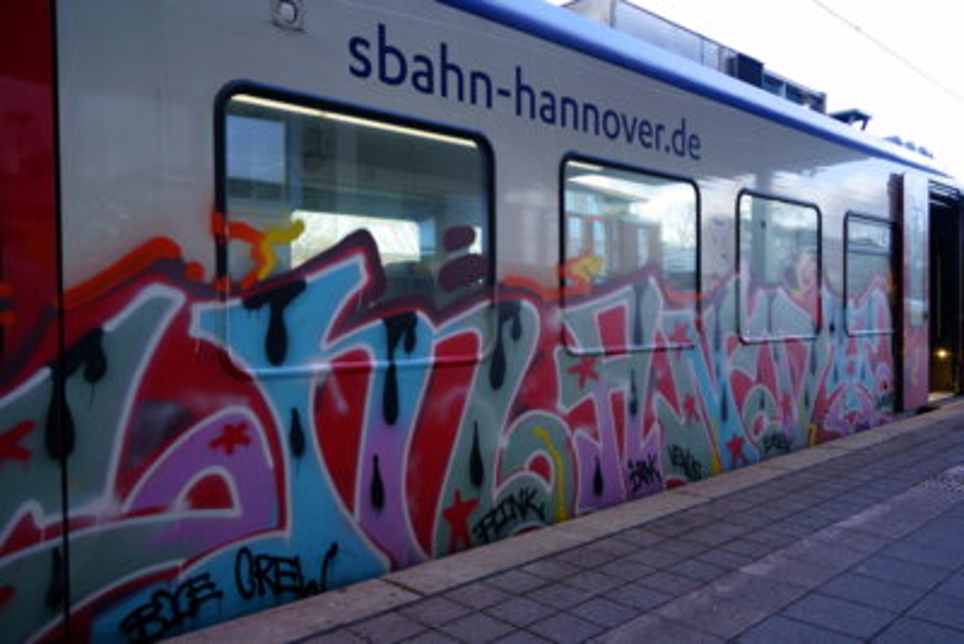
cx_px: 482
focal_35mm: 29
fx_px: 777
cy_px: 322
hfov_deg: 63.6
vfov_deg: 45.0
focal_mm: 29
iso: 320
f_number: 5.6
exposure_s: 1/60
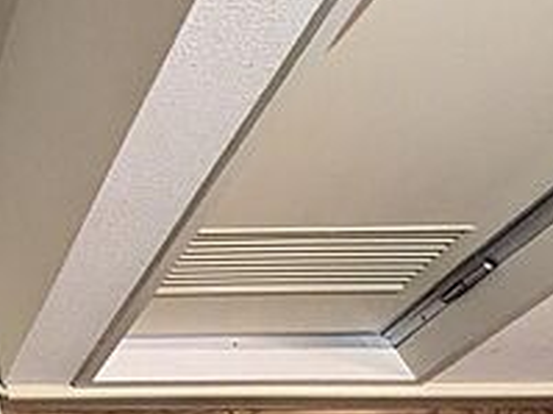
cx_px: -225
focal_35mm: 45
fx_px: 718
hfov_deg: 29.9
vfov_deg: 30.4
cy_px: 22
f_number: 2.2
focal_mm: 1.83
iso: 577
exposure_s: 1/40
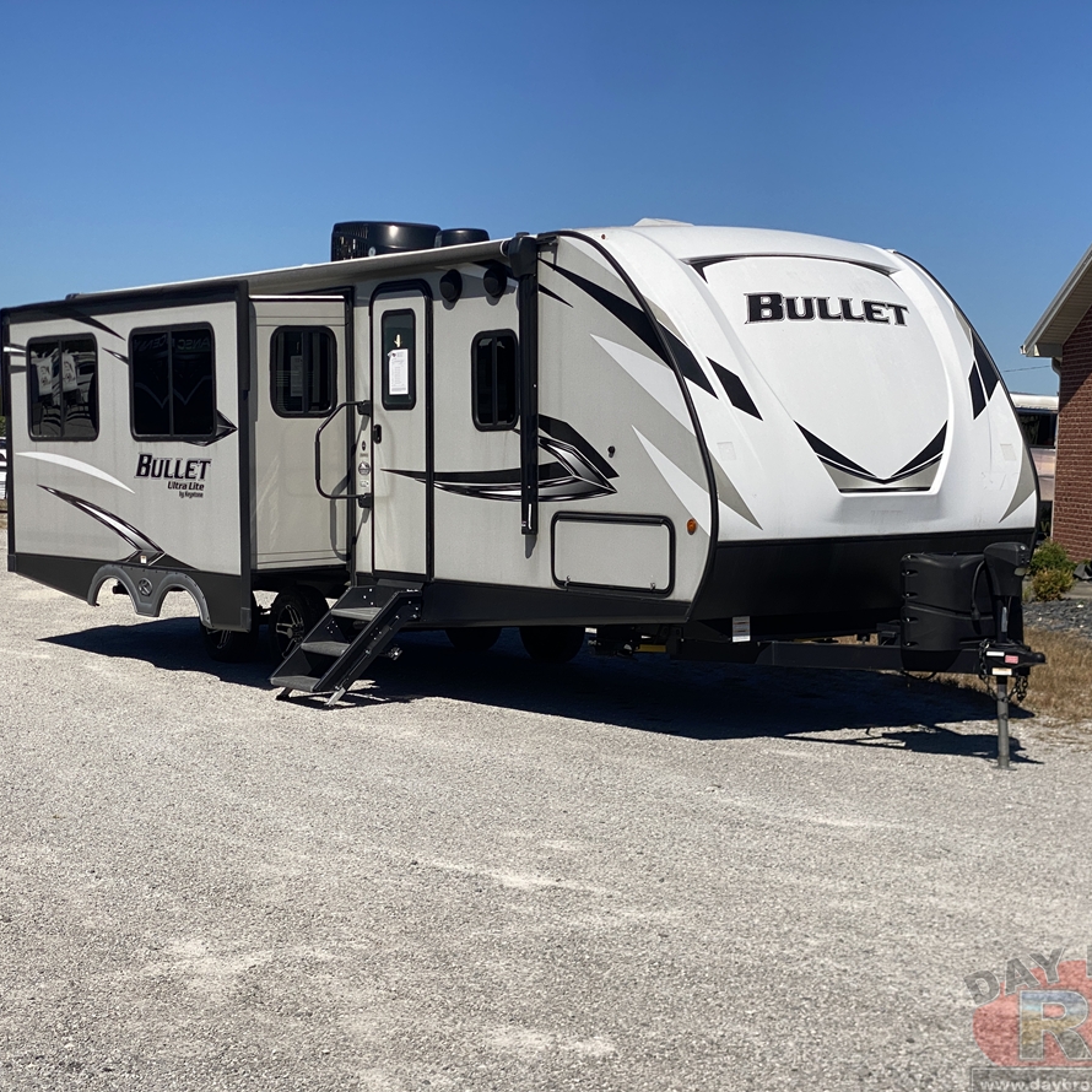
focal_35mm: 62
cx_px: 499
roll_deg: -3.2
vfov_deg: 27.7
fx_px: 2213
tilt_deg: -2.6
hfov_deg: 27.7
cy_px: 551
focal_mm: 6
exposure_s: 1/2994
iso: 20
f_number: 2
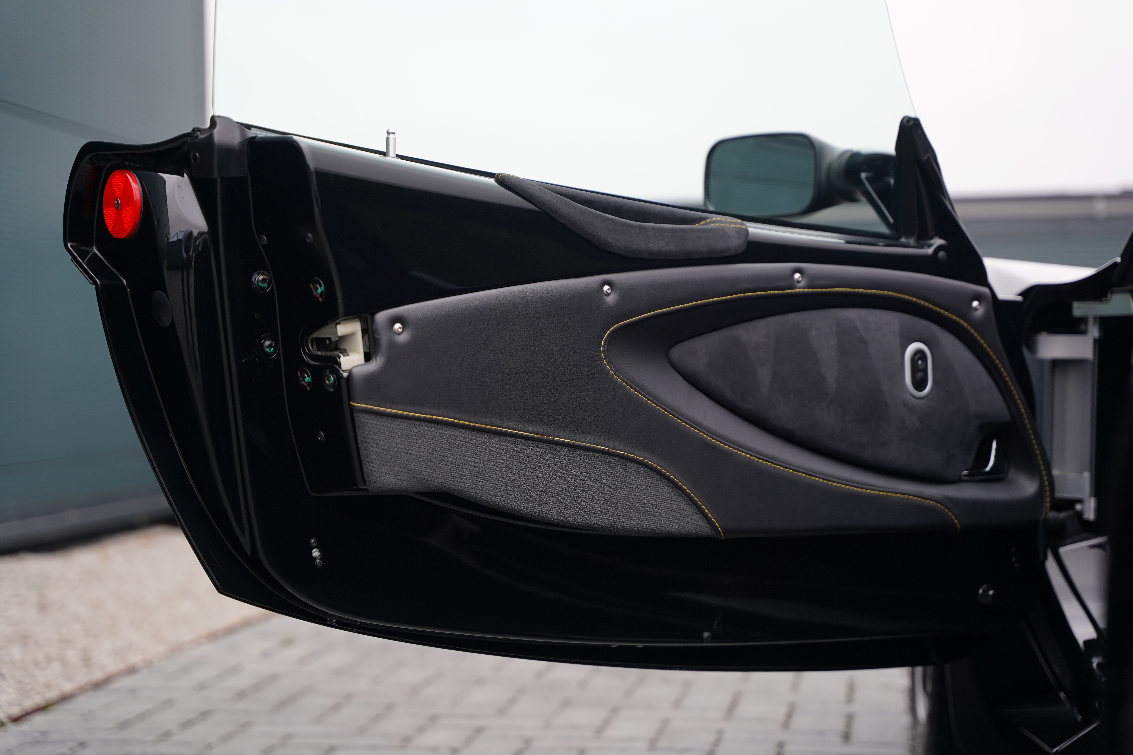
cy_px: 378
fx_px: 2005
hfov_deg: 31.6
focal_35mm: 64
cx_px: 566
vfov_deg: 21.3
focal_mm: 63.7
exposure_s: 1/80
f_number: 2.8
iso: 320
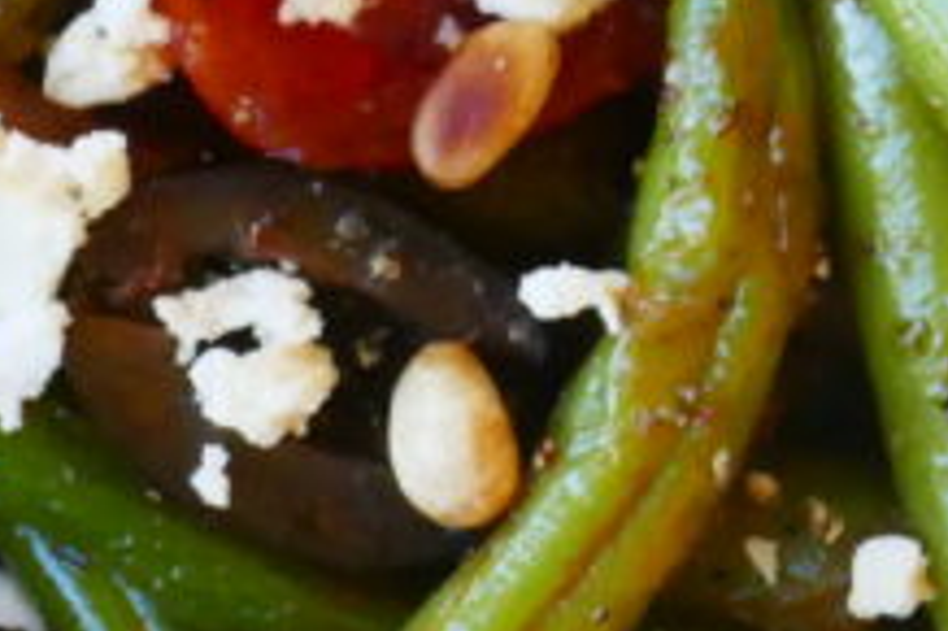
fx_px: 5789
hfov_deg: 9.1
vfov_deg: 6.1
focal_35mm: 220
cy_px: -444
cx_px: 1448
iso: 1250
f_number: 8
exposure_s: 1/80
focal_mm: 14.6
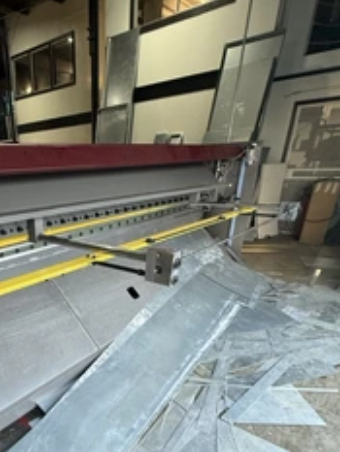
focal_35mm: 24
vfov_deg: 68.1
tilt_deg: -27.5
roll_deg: +2.7
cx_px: 72
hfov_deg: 53.4
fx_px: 314
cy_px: 324
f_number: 2.2
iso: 250
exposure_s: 1/120
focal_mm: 2.22
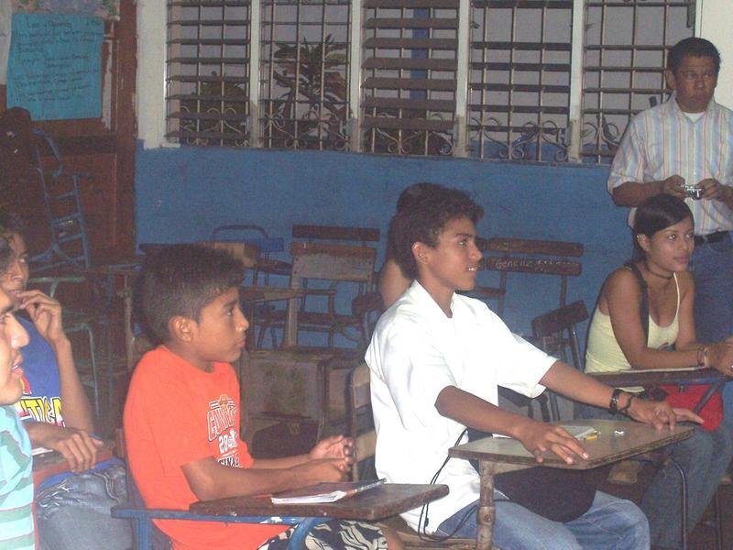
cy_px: 275
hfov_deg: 23.8
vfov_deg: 18.0
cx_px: 366
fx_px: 1736
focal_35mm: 82
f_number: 4.1
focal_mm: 13.5
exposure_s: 1/90
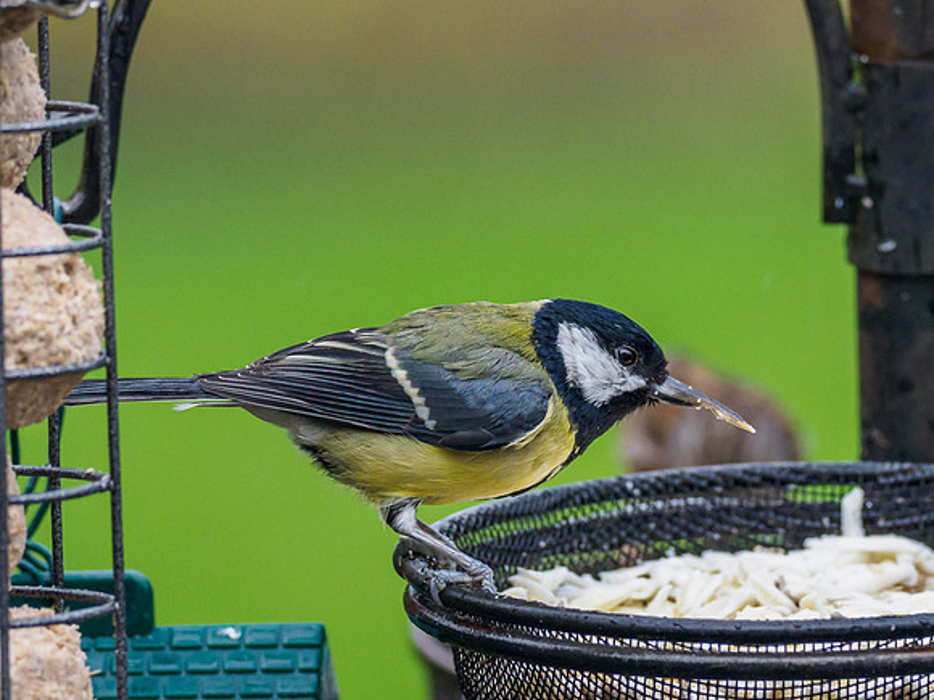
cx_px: 613
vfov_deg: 1.6
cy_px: 334
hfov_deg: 2.1
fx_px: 25614
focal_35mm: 949
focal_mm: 300
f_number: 4.5
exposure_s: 1/640
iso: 1000
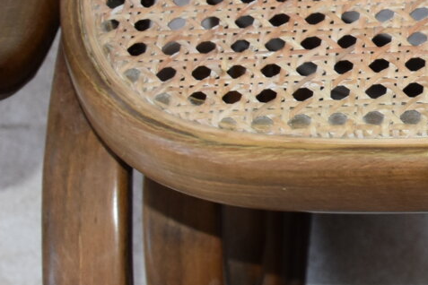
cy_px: -41
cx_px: 711
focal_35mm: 177
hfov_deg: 11.0
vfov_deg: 7.7
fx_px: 2104
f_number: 3.5
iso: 400
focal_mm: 22
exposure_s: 1/80
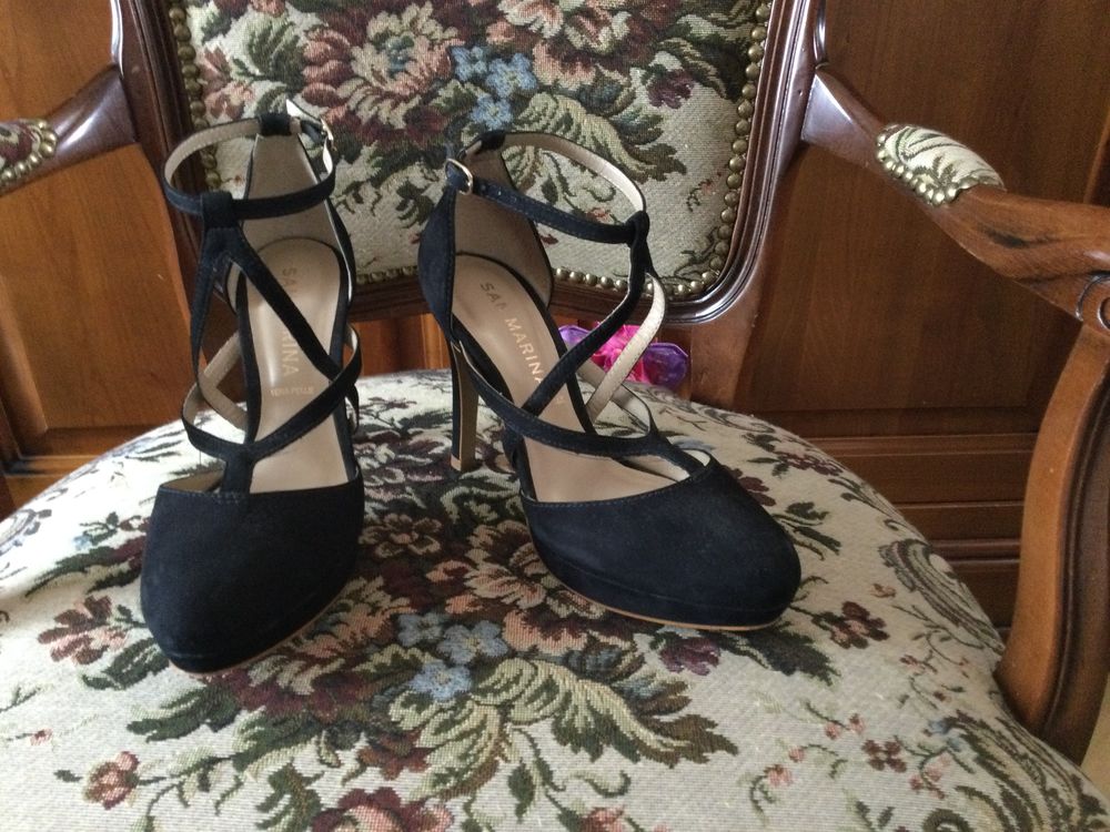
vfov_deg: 45.4
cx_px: 555
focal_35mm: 31
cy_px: 416
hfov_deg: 58.4
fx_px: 994
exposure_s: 1/17
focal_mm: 3.3
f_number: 2.4
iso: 400
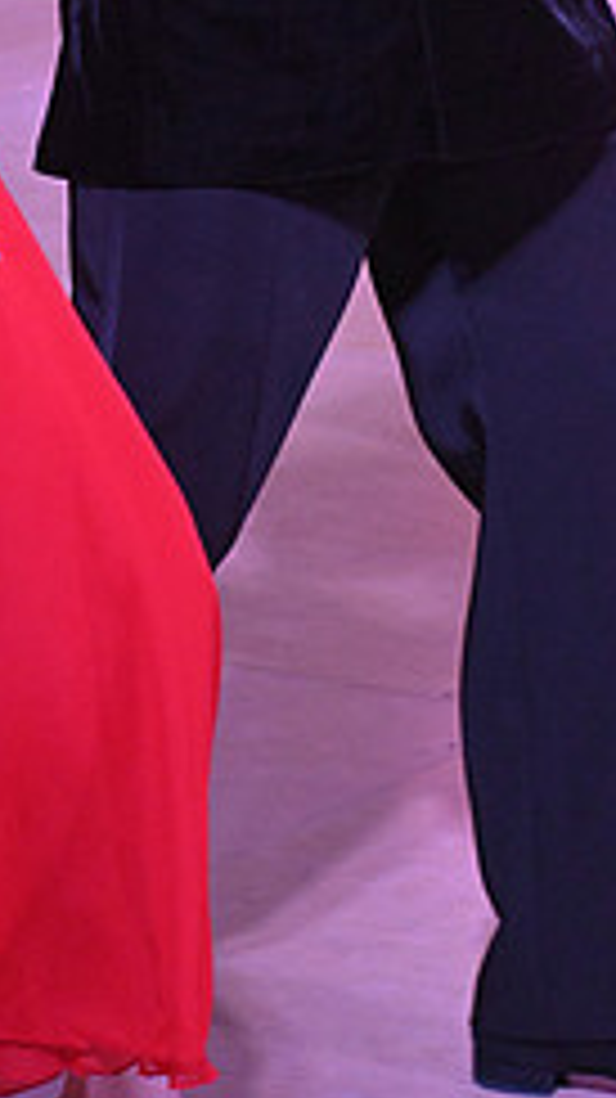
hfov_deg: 5.9
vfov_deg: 10.4
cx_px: 205
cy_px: -153
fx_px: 5932
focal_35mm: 204
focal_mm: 82
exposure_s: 1/320
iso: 5000
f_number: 10
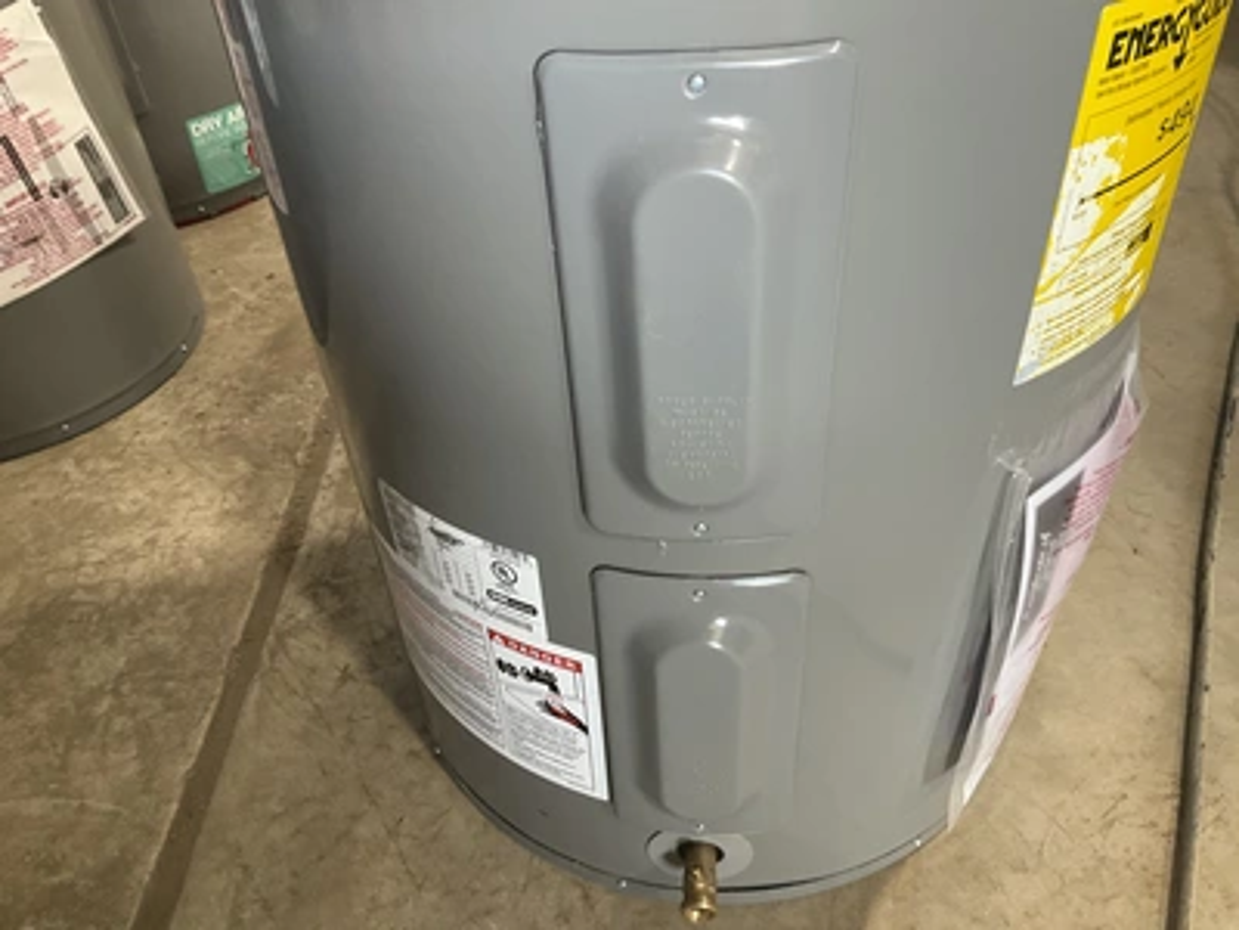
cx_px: 620
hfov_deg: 61.7
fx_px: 1038
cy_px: 465
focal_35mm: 29
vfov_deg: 48.2
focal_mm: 3
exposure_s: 1/60
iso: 125
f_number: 1.8
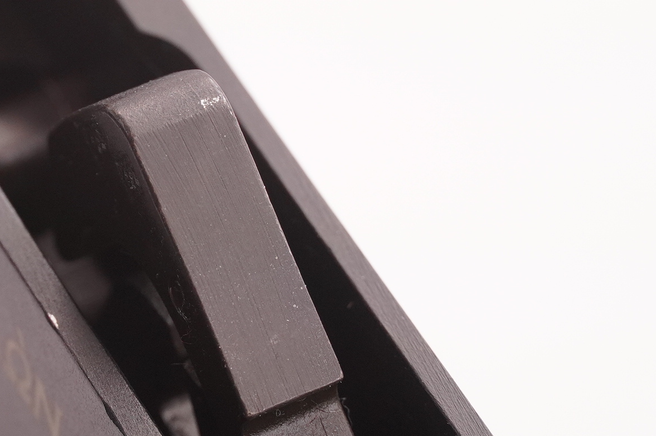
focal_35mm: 318
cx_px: 145
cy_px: 175
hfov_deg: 6.5
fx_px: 5793
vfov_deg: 4.3
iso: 640
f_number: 5.6
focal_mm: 83
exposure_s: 1/125
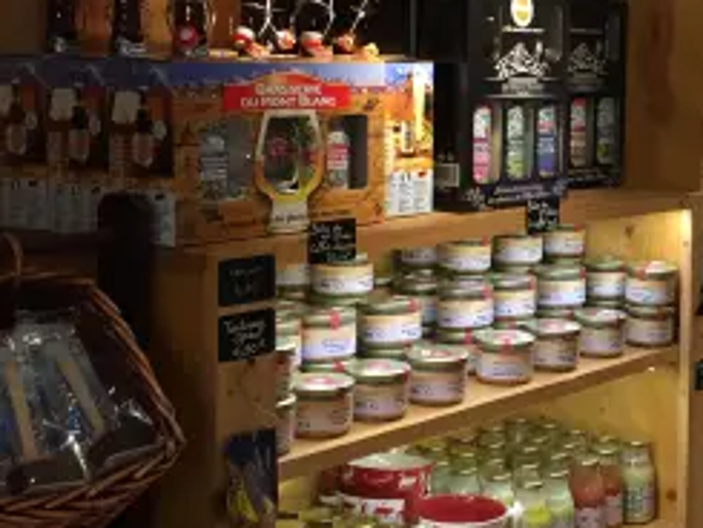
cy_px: 158
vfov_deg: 20.6
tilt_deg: -4.7
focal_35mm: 71
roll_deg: -1.2
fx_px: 1443
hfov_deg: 25.8
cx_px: 723
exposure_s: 1/33
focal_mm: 4.15
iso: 100
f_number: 2.2
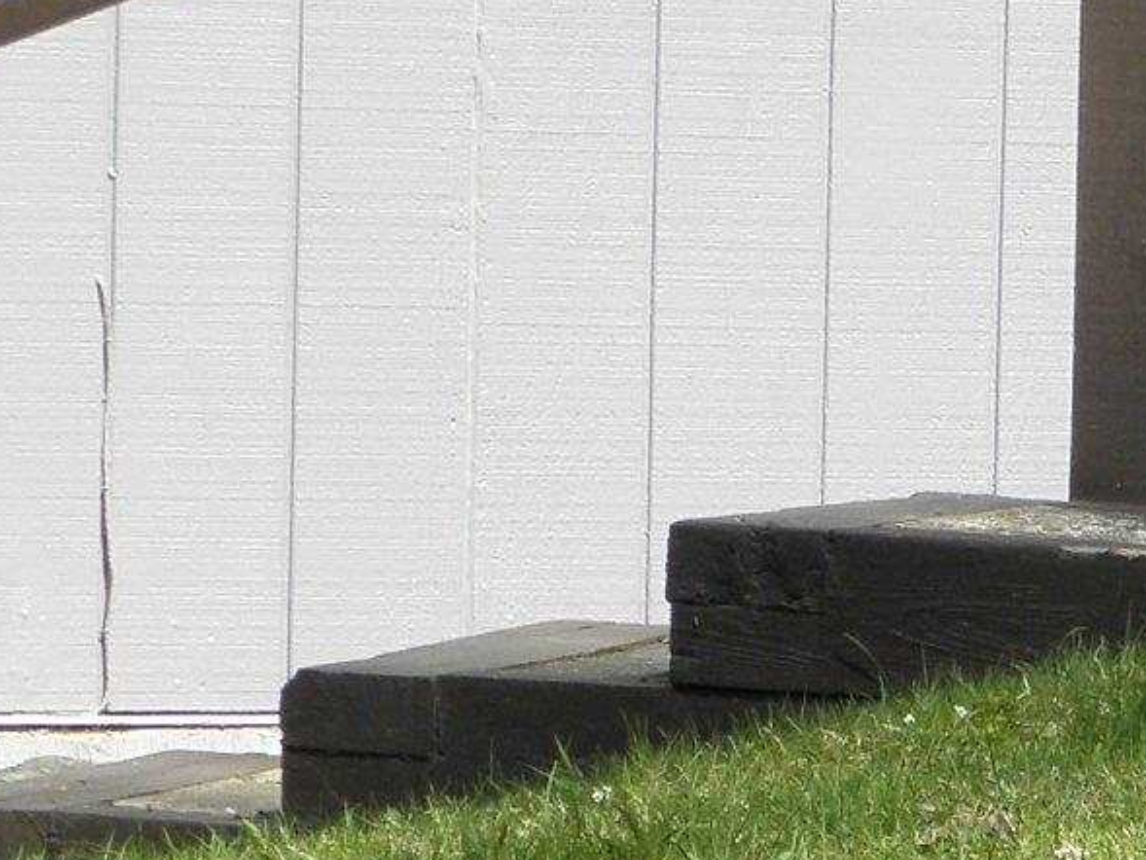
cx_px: 1874
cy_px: 732
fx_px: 12815
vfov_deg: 3.8
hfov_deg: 5.1
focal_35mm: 387
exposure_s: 1/400
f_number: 4.5
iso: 100
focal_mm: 16
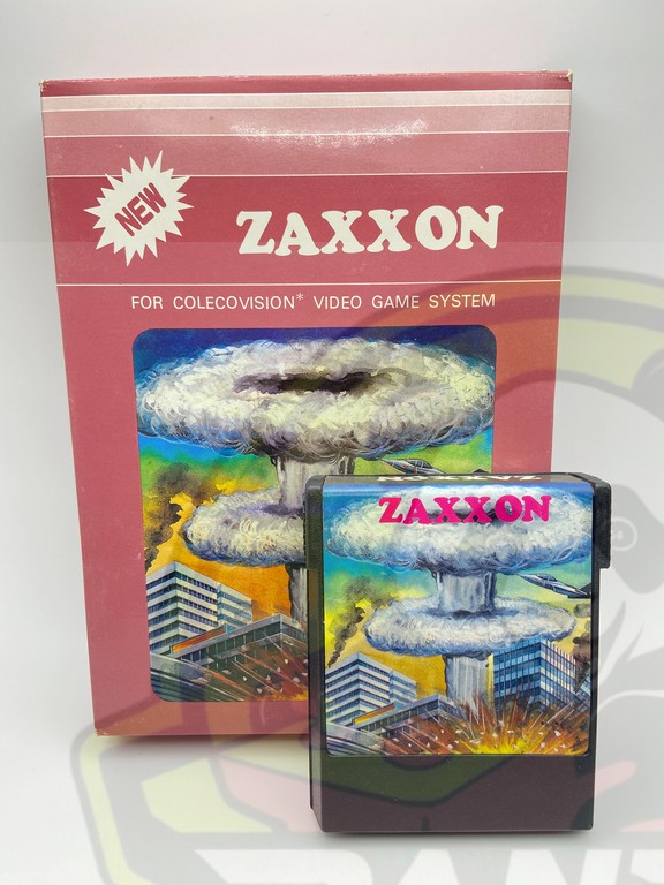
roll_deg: +0.9
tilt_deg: -24.9
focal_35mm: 26
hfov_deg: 53.1
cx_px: 332
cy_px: 442
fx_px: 665
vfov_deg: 67.3
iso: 50
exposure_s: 1/122
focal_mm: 4.25
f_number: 1.8
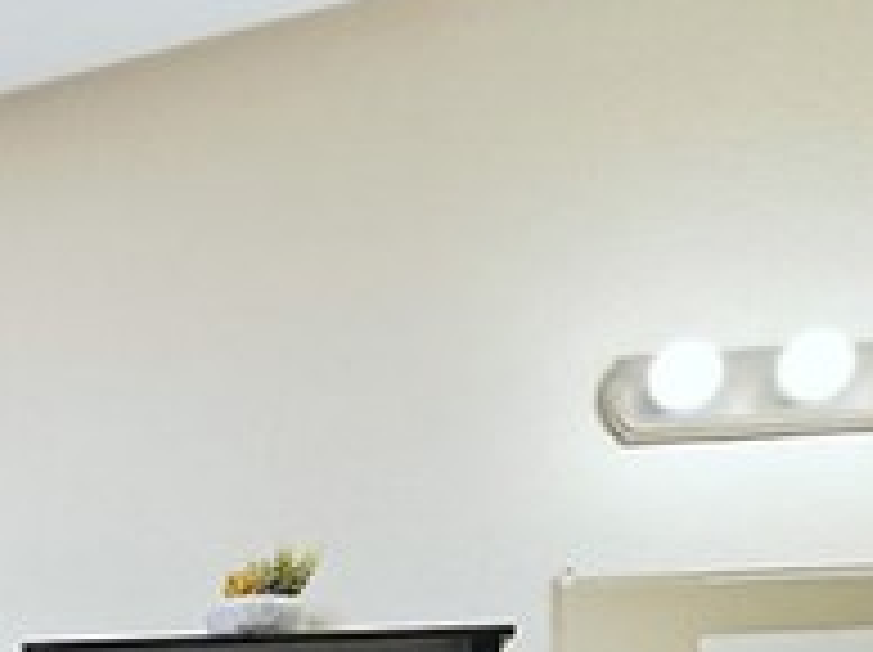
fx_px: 1536
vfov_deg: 19.7
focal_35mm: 61
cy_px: 1063
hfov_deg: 28.8
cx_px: -81
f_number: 5
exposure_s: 1/1600
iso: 1000
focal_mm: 12
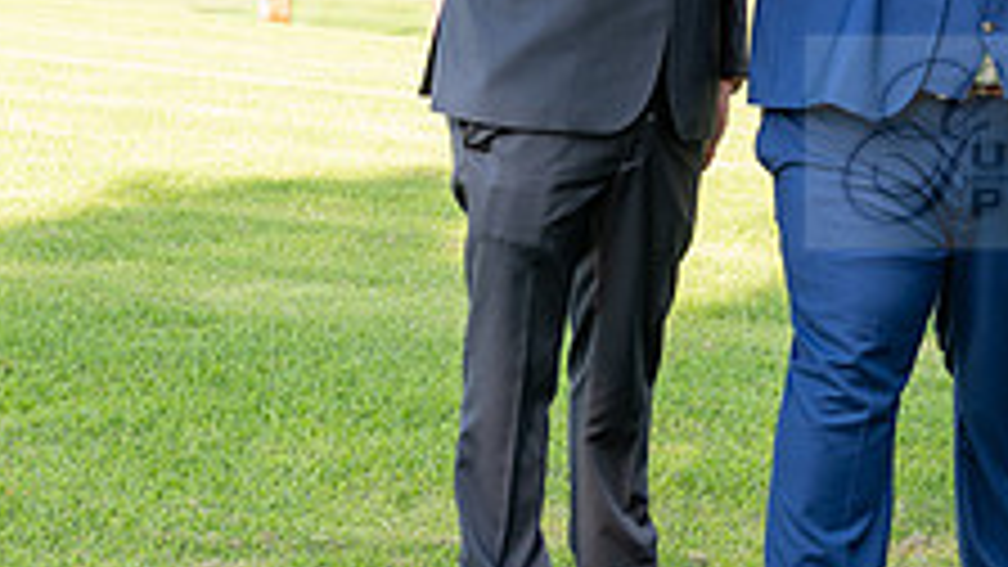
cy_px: 100
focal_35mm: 134
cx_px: 1039
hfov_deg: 15.7
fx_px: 3582
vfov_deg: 9.0
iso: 80
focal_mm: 44
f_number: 4
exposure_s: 1/160
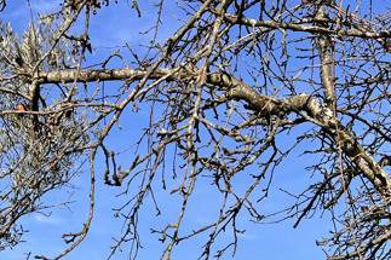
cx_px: 159
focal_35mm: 67
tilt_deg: +4.5
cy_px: 362
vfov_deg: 18.5
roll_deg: -0.2
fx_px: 727
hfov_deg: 30.0
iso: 50
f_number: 1.6
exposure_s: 1/3623
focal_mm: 5.1
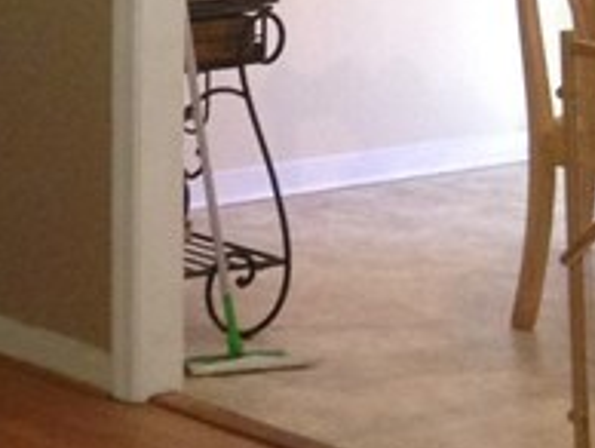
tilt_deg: -6.8
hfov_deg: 10.8
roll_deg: +1.8
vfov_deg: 8.5
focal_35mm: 174
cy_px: -74
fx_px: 2995
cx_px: -396
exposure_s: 1/20
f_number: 2.4
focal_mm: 4.12
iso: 200
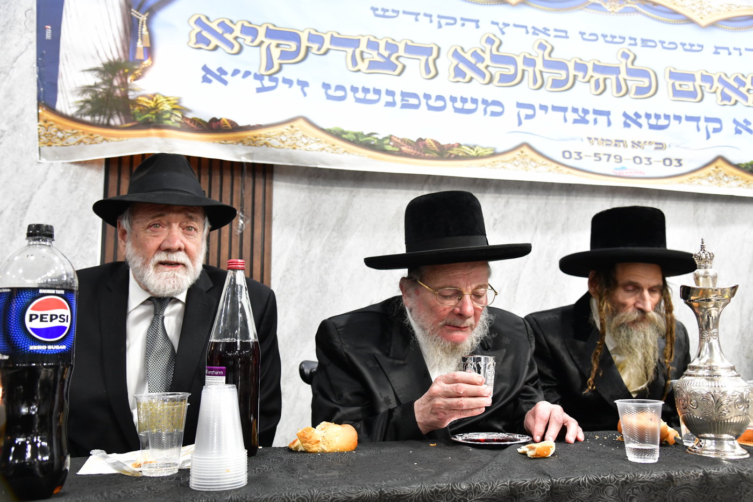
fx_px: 711
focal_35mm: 34
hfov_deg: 55.8
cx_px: 376
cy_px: 251
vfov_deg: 38.9
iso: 2500
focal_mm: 34
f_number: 5.6
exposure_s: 1/100
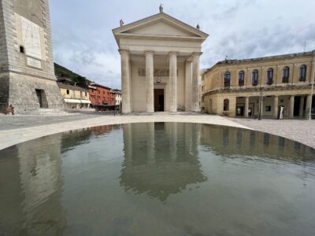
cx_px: 158
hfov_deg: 106.2
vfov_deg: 89.9
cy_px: 118
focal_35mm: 13
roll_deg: +0.7
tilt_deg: -4.2
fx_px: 118
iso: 32
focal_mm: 1.57
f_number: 1.8
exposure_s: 1/1754
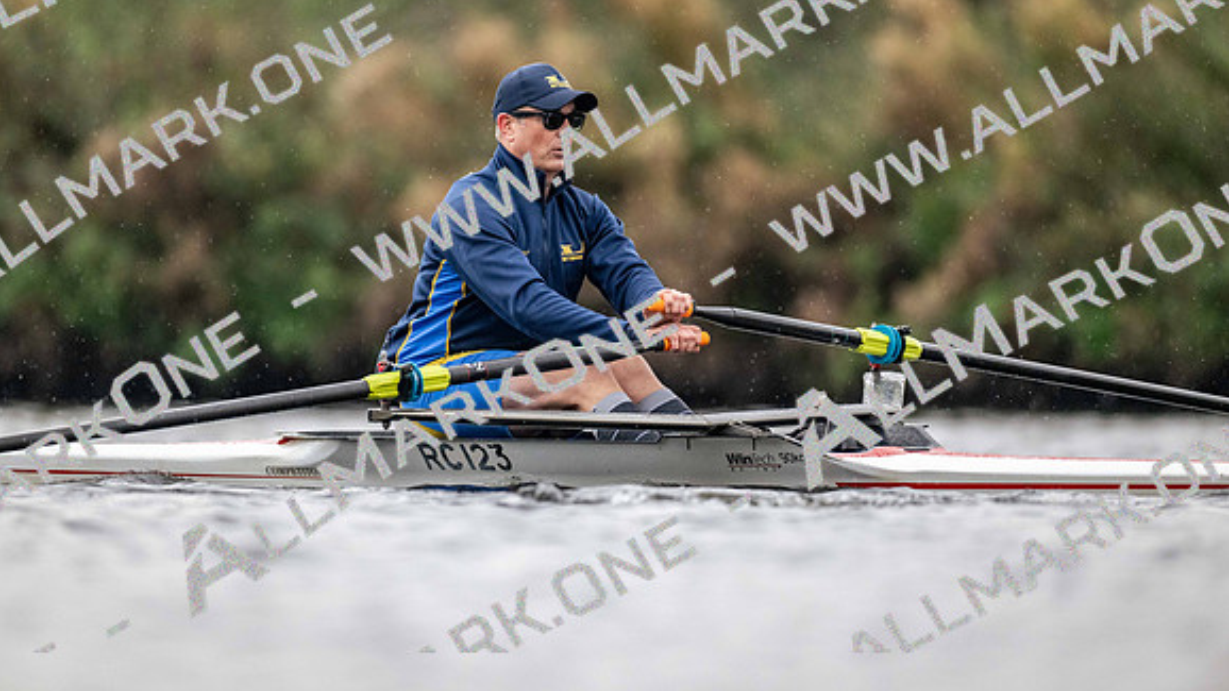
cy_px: 288
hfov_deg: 3.4
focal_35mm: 631
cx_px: 614
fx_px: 20561
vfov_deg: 1.9
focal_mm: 600
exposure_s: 1/2500
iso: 3200
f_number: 4
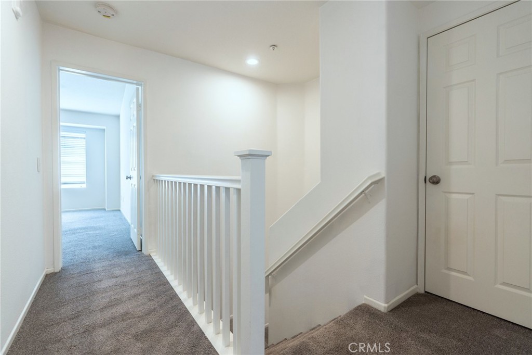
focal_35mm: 16
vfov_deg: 73.7
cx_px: 266
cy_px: 178
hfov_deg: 96.8
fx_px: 236
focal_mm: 16
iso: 125
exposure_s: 1/50
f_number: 3.5
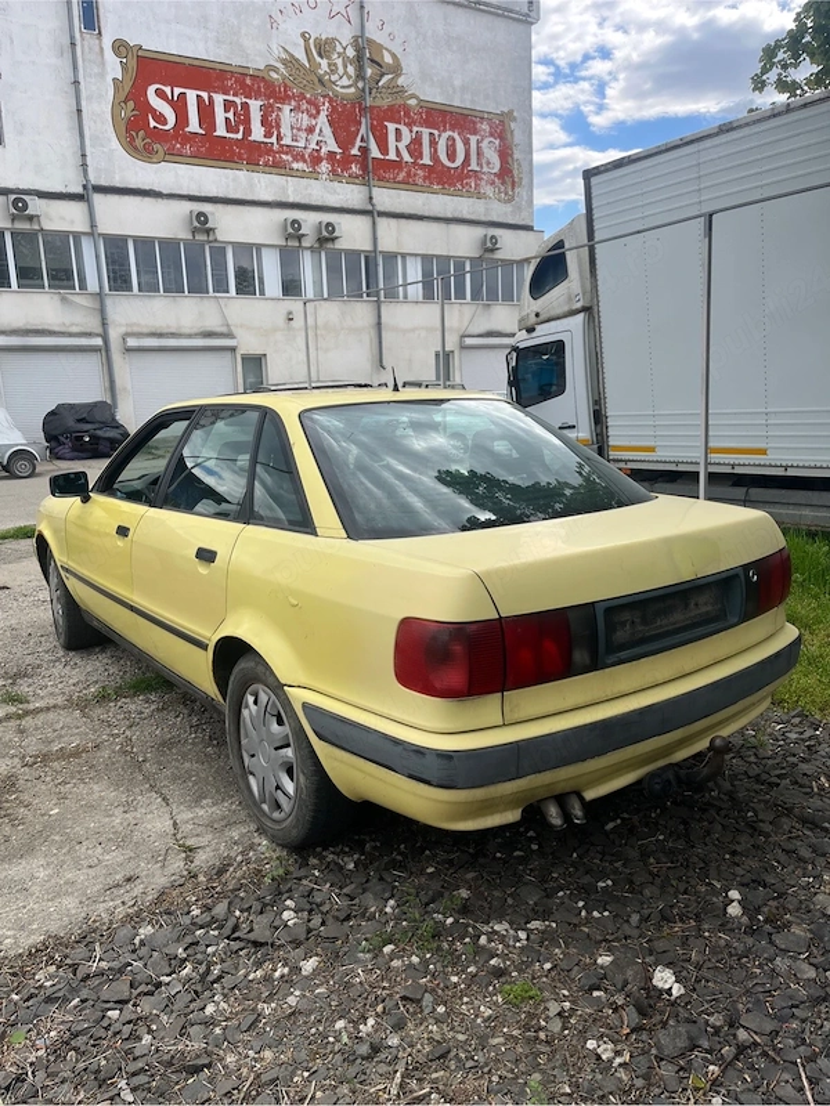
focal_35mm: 26
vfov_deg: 67.3
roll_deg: +3.6
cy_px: 553
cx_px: 415
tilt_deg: -12.1
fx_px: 831
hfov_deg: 53.1
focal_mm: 5.1
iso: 50
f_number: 1.6
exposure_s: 1/1517
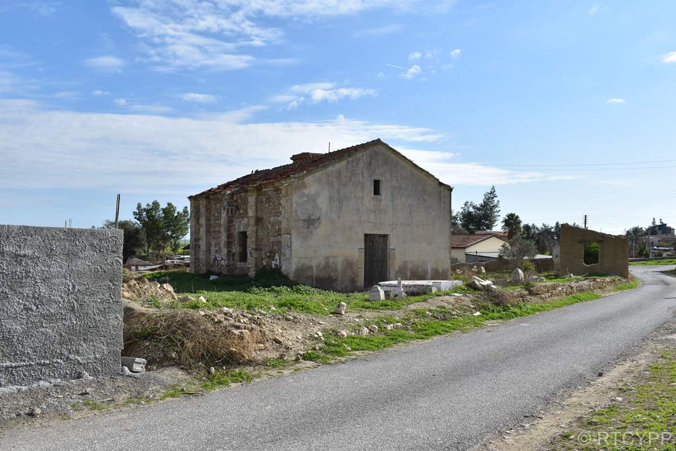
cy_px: 226
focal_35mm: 32
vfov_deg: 41.7
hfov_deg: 59.5
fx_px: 592
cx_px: 338
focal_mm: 21
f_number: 9
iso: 100
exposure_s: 1/320
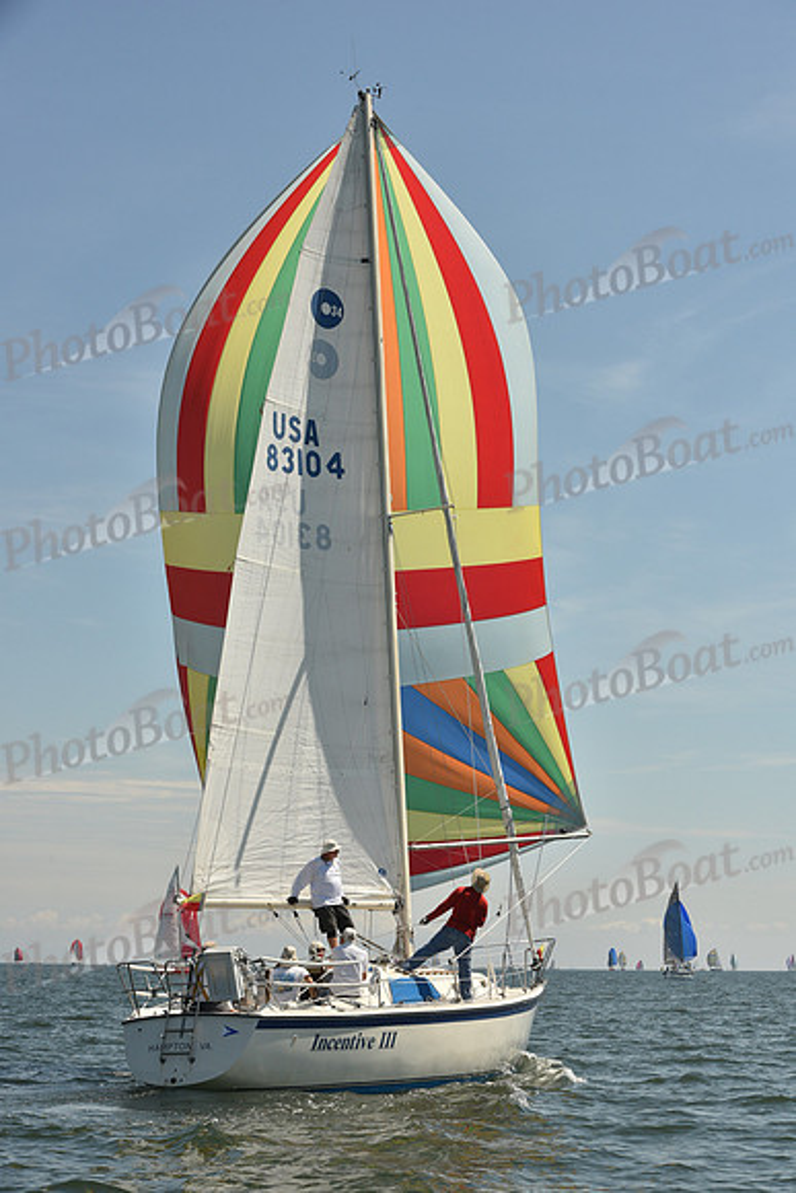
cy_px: 596
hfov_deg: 19.5
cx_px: 398
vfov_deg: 28.8
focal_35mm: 70
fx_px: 2320
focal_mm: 70
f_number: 10
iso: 320
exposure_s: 1/1250
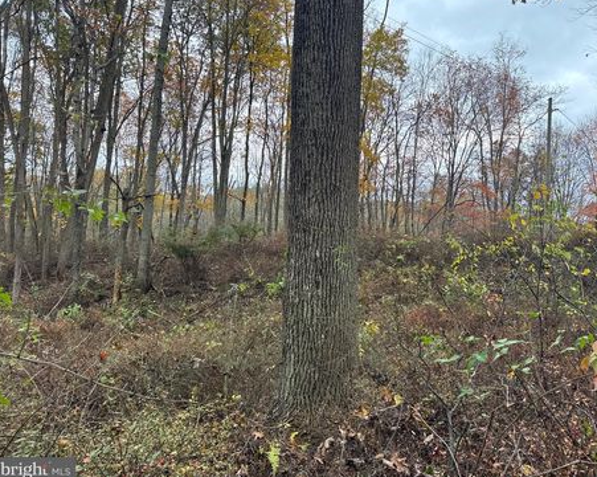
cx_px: 326
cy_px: 235
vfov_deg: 54.9
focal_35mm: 26
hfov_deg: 65.9
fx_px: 459
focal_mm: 6.76
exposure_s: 1/305
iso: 80
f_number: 1.78
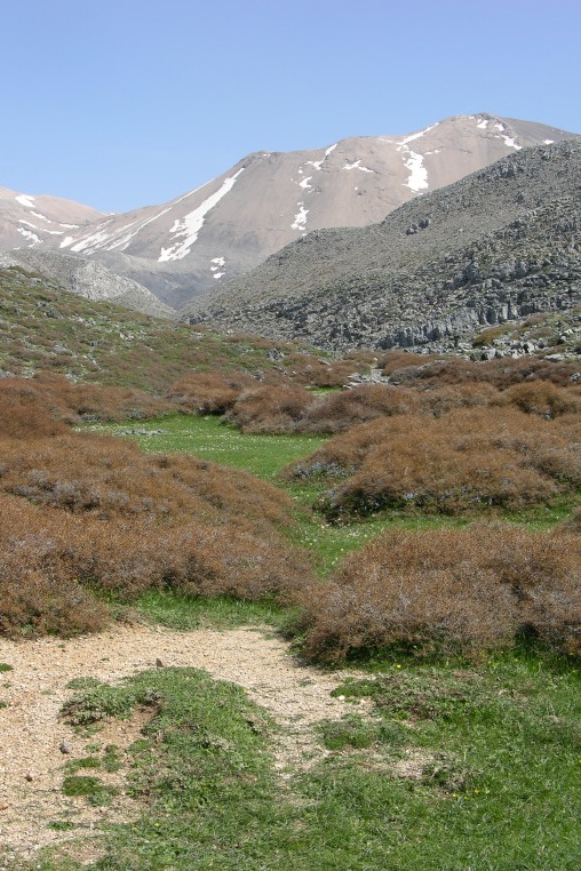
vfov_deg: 31.0
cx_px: 269
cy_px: 437
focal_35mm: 65
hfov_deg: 20.9
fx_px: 1573
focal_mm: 15.7
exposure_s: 1/238
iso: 50
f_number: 5.7
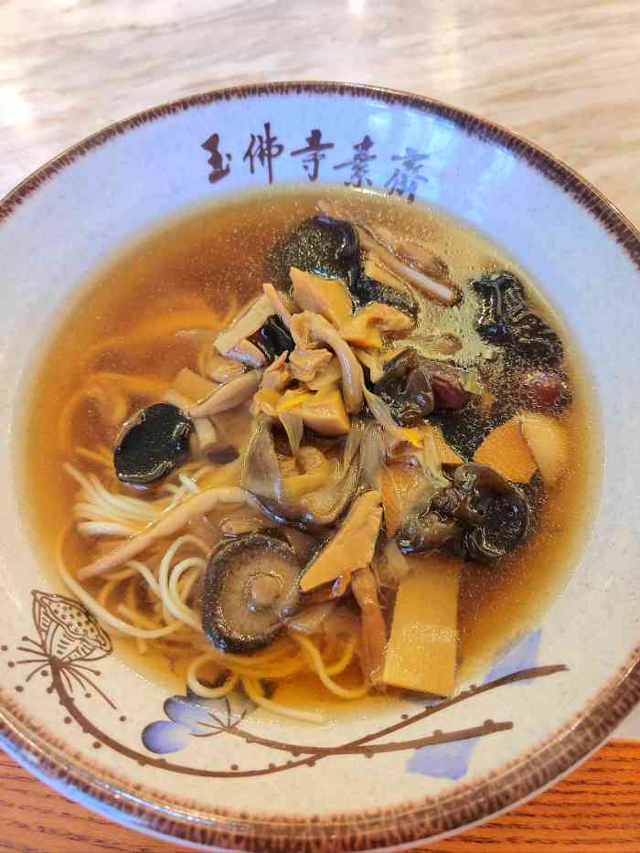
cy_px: 426
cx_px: 320
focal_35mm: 23
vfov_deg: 73.9
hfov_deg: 58.9
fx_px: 567
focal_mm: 5.52
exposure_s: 1/50
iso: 2703
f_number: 1.9
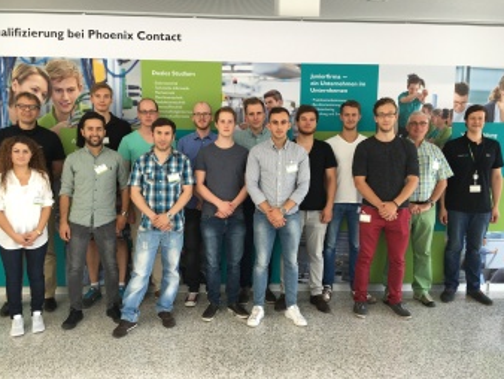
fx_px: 437
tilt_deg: -7.0
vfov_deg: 46.8
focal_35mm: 30
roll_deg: -0.4
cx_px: 246
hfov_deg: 59.9
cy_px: 187
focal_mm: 4.15
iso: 25
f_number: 2.2
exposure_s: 1/50
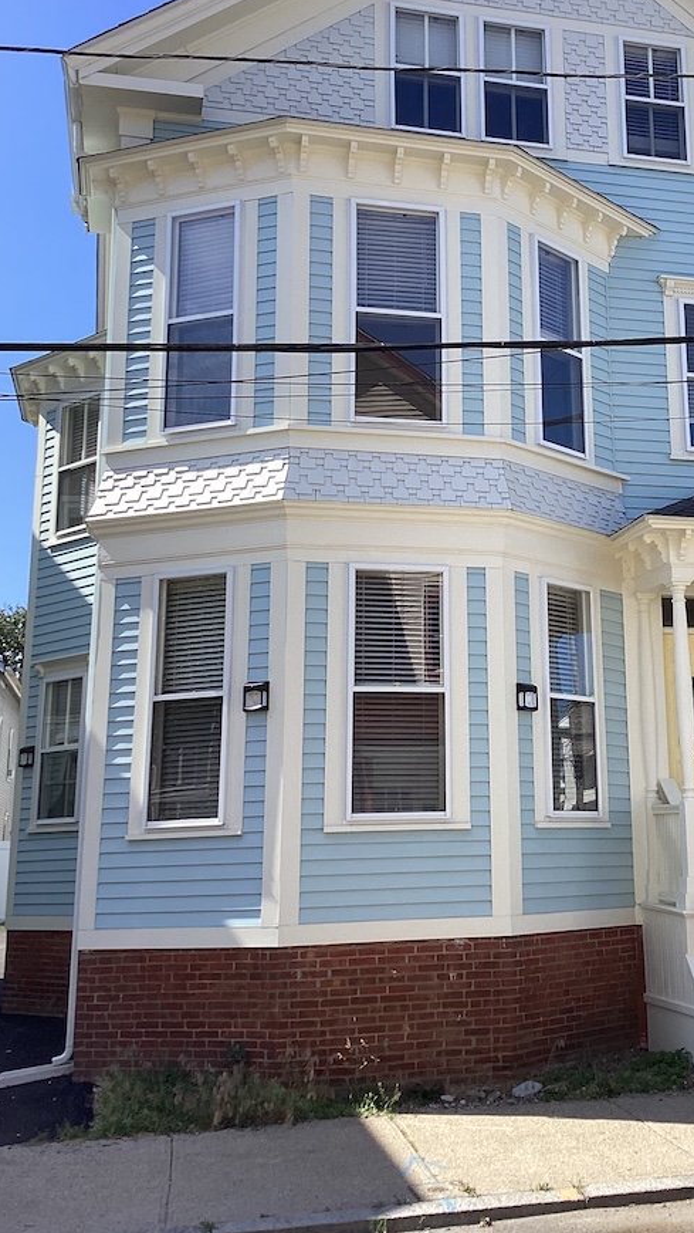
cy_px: 511
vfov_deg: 48.1
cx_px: 546
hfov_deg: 27.8
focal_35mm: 42
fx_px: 1372
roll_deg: +0.9
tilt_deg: +13.7
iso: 25
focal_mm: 3.3
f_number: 2.4
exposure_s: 1/831
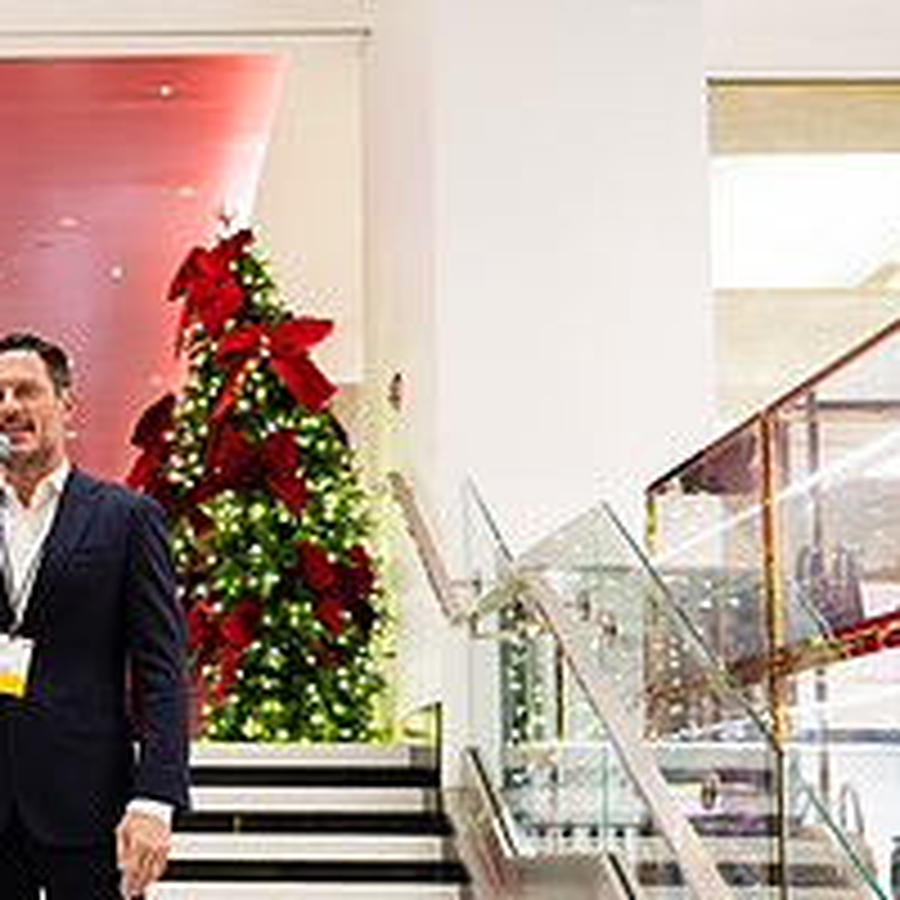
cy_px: 639
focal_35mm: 73
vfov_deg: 23.5
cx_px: -5
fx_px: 2147
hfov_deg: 22.7
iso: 1250
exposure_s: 1/160
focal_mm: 26.5
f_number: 3.2
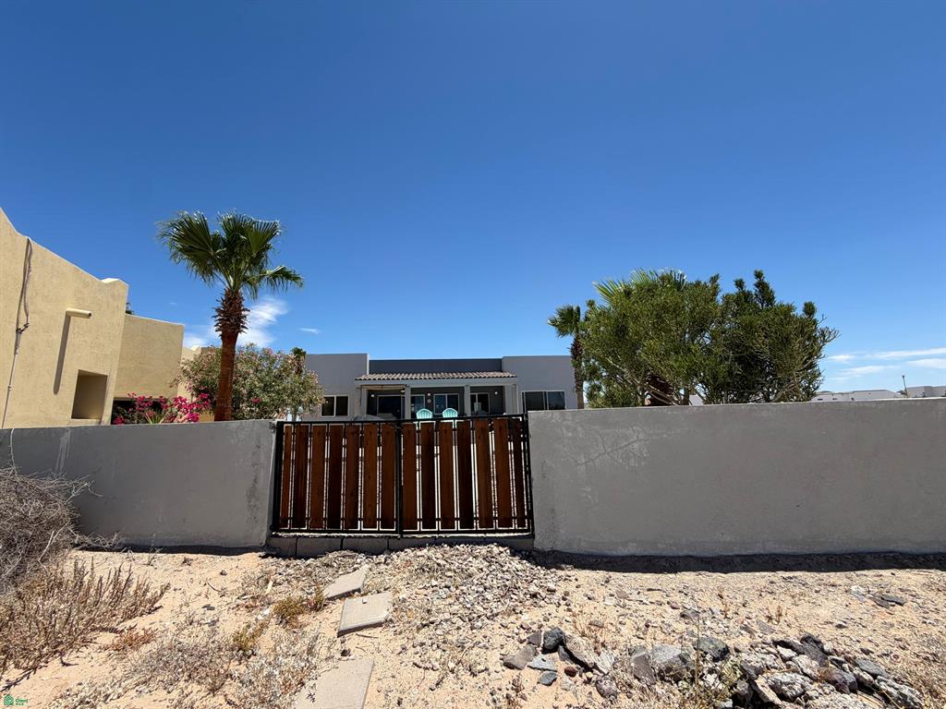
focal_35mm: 14
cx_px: 473
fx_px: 383
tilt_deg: +14.1
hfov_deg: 102.1
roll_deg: +4.0
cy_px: 354
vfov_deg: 85.7
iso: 20
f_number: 2.2
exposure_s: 1/1001
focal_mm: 2.22
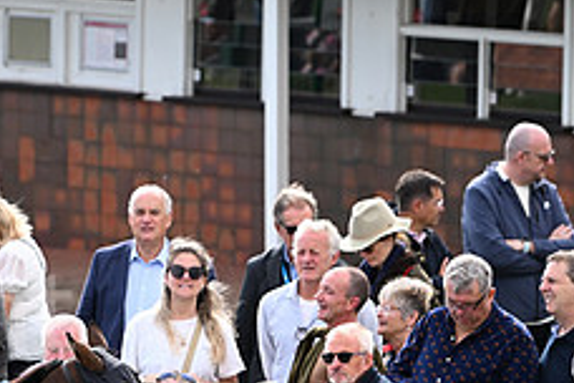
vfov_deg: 2.7
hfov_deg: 4.1
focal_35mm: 508
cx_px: -81
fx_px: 8099
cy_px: 475
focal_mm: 200
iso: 500
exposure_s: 1/1000
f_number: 5
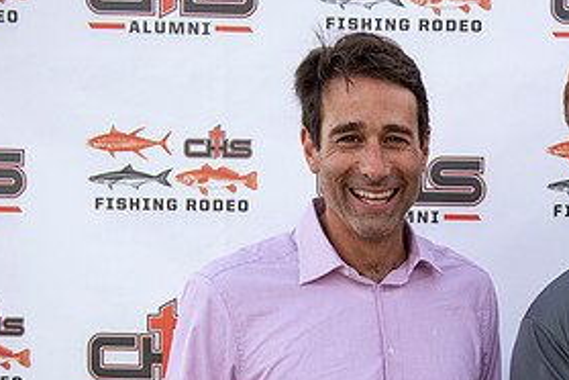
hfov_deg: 24.8
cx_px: 530
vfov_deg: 16.9
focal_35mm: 79
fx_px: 1249
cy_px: 374
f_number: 4.5
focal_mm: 38
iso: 50
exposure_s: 1/100
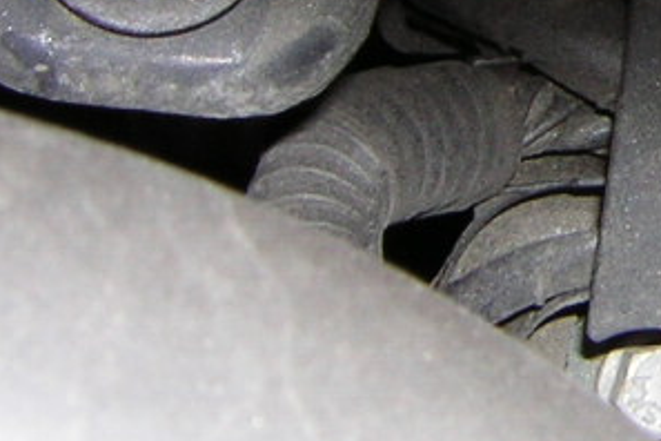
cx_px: 886
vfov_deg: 10.5
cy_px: -69
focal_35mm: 129
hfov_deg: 15.1
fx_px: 2368
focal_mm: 4.7
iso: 50
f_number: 5.2
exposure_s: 1/60.1
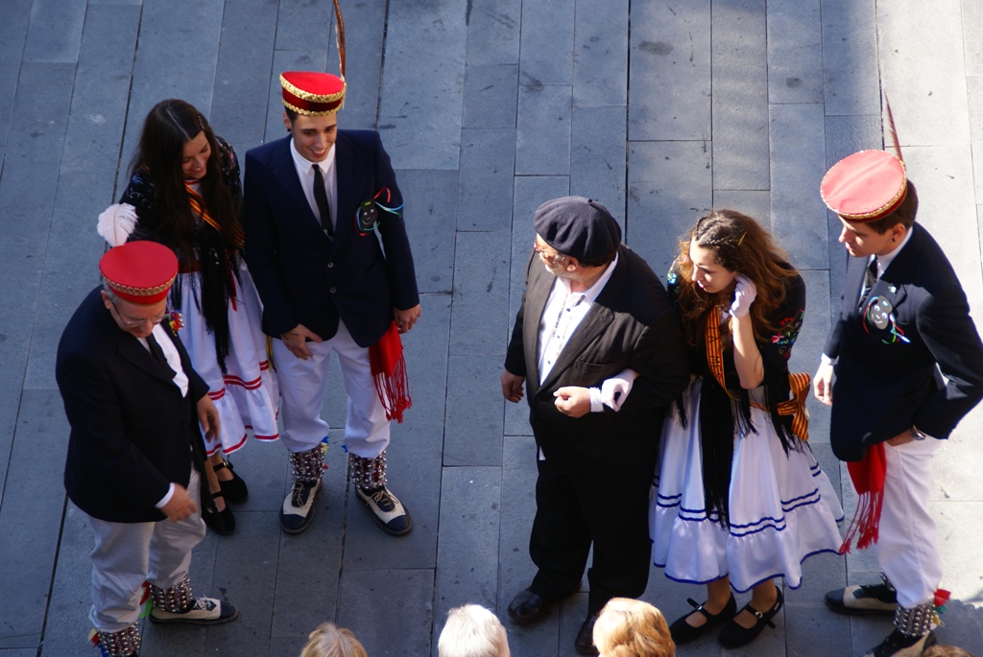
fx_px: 4305
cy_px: 328
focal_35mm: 158
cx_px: 492
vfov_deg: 8.7
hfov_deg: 13.0
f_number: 5.6
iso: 125
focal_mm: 105
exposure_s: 1/160
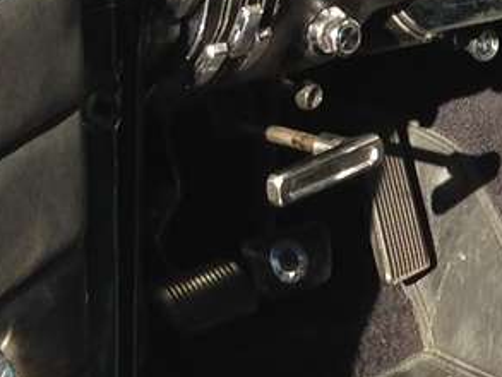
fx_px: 3264
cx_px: 961
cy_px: 218
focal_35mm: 225
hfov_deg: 8.4
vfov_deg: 6.6
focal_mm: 4.12
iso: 50
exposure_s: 1/488
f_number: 2.4
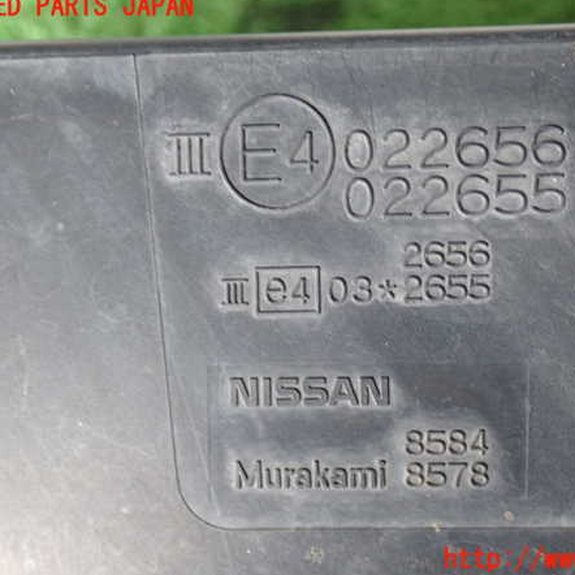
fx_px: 1128
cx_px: 347
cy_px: 284
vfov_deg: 28.6
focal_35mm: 60
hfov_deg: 28.5
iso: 400
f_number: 3.2
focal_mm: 9.01
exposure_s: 1/50
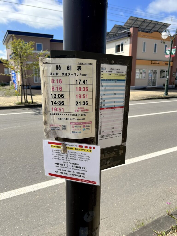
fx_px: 177
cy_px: 118
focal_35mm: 26
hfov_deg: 53.1
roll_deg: +0.5
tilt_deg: -12.9
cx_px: 88
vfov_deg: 67.3
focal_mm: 5.7
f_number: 1.5
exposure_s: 1/4115
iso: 50
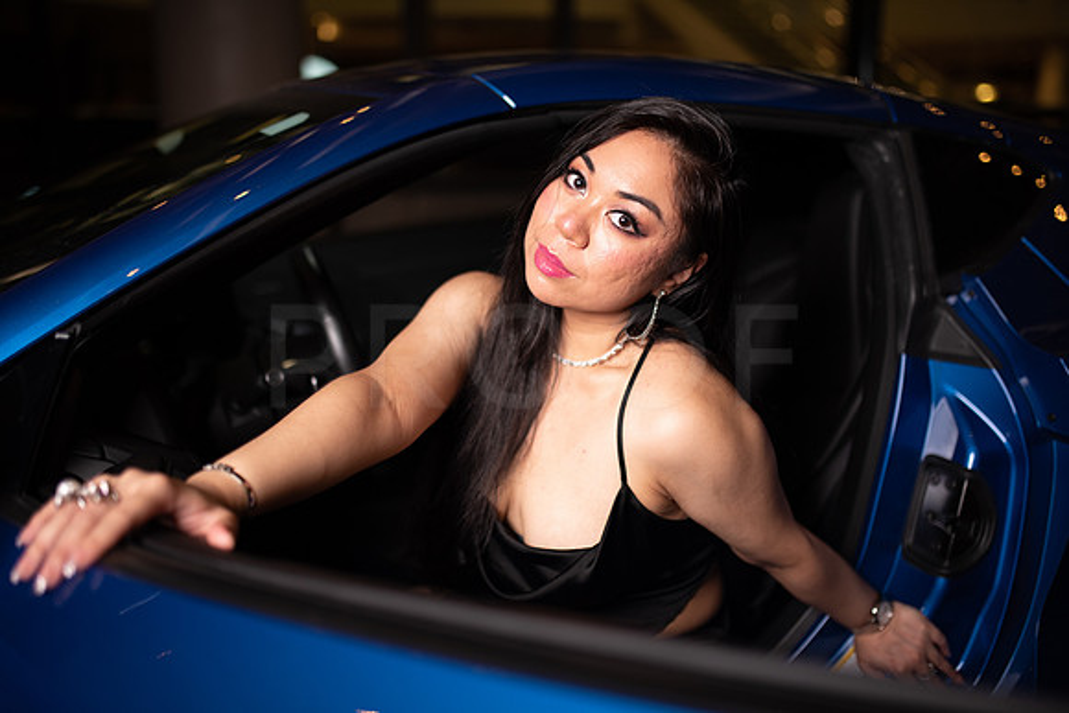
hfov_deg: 54.4
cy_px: 356
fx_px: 1039
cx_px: 534
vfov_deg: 37.9
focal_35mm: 35
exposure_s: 1/640
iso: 500
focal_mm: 35
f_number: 1.4
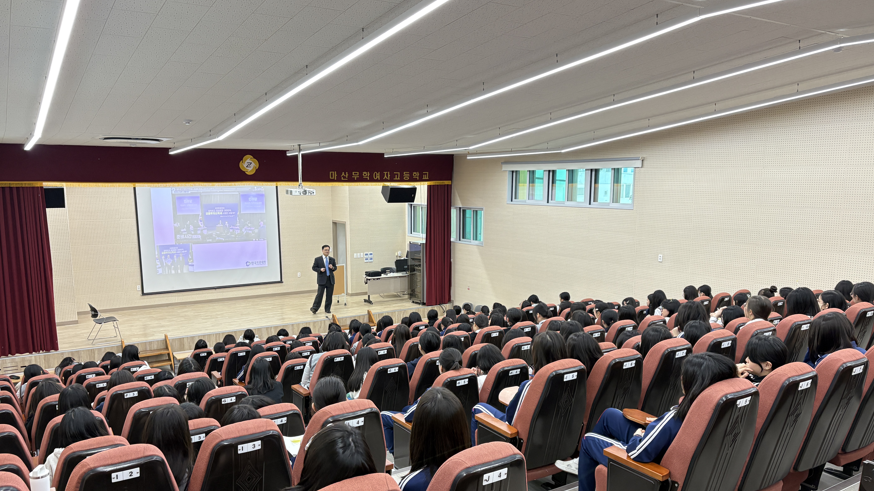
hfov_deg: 66.1
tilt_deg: -9.7
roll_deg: +0.1
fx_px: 672
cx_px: 439
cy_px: 281
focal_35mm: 29
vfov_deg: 40.1
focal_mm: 5.96
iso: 250
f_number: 1.6
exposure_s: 1/120
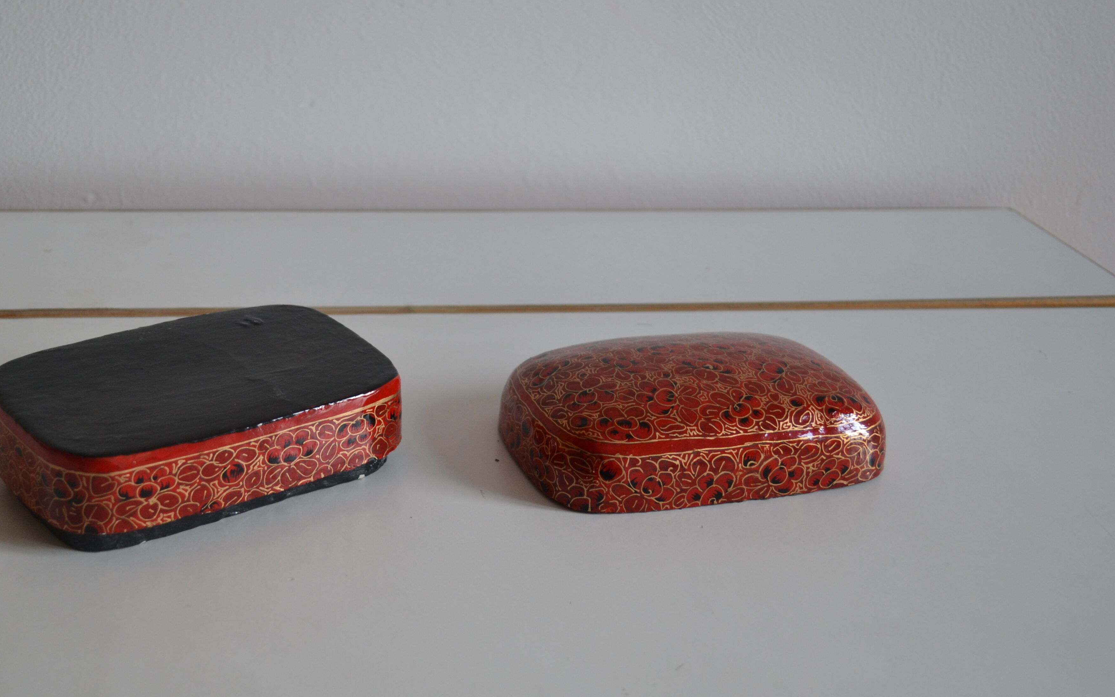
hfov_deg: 41.6
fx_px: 1459
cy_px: 359
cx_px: 438
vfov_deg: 26.9
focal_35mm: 48
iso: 400
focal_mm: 24
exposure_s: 1/50
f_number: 4
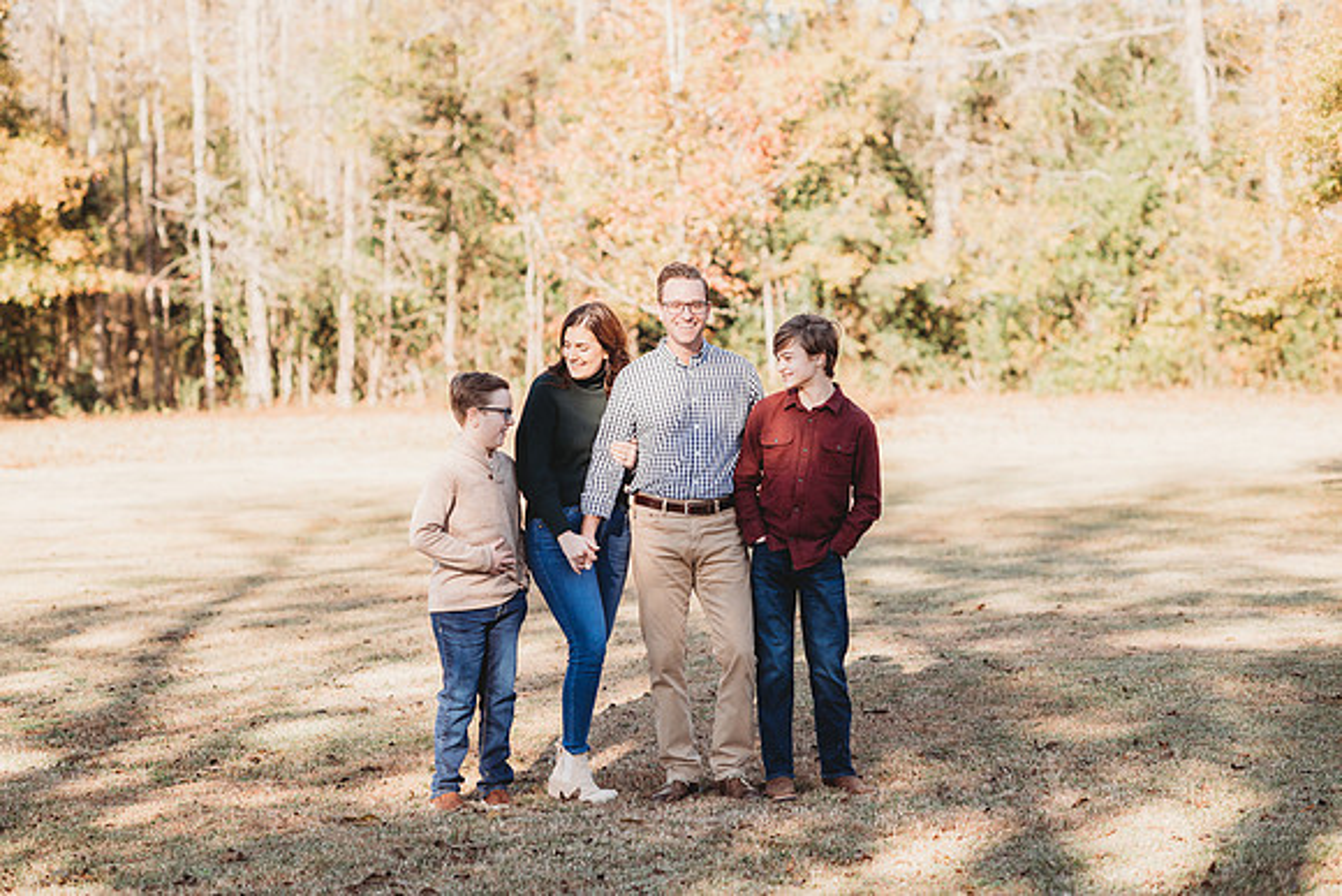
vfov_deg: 16.1
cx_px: 671
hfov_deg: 23.9
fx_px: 3169
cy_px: 448
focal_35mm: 85
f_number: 2.5
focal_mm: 85
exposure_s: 1/1000
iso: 200
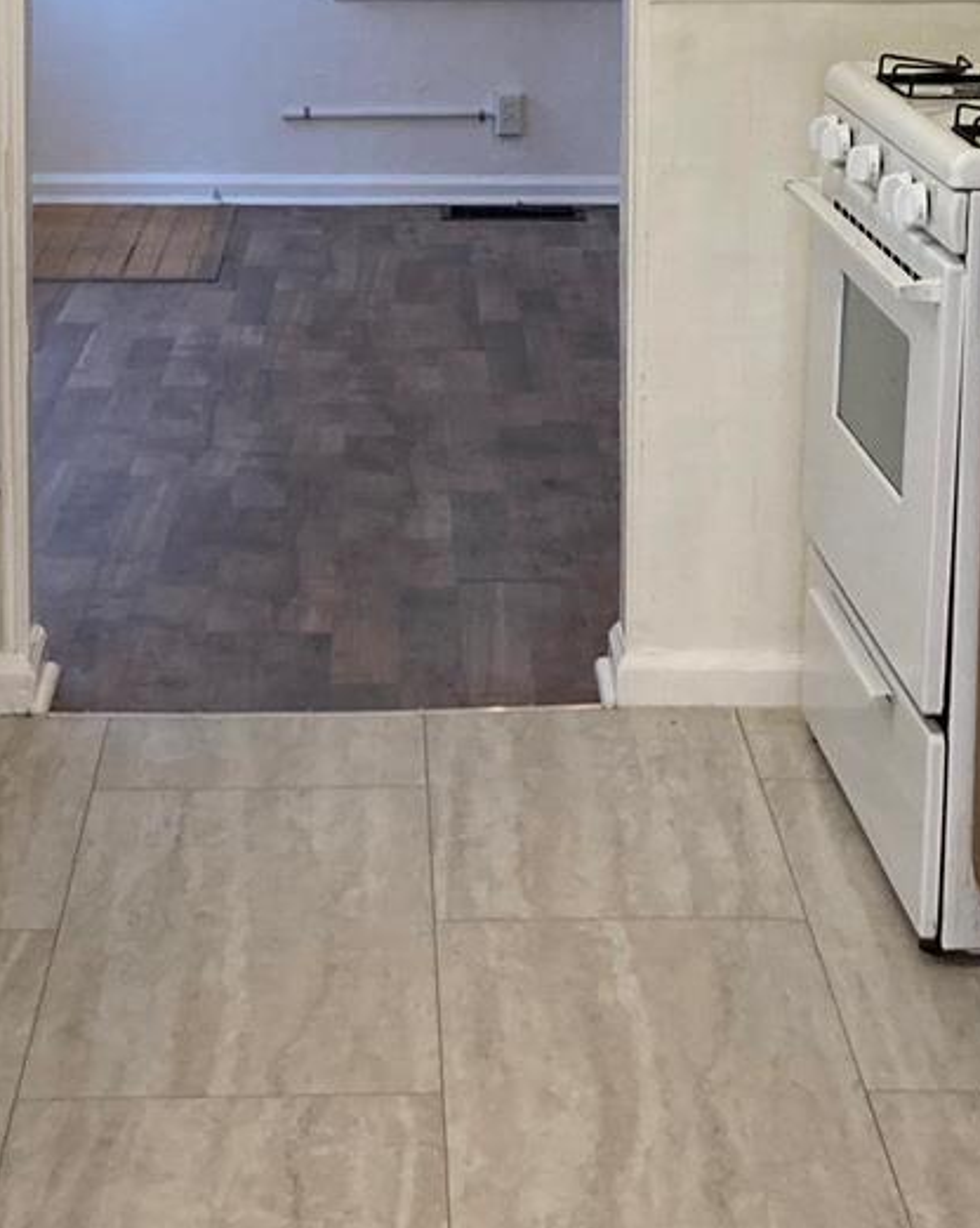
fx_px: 3049
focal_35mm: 84
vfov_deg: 22.1
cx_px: 448
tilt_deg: -6.5
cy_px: 80
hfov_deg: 18.3
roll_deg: -0.3
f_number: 1.8
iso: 80
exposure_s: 1/60
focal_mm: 3.99
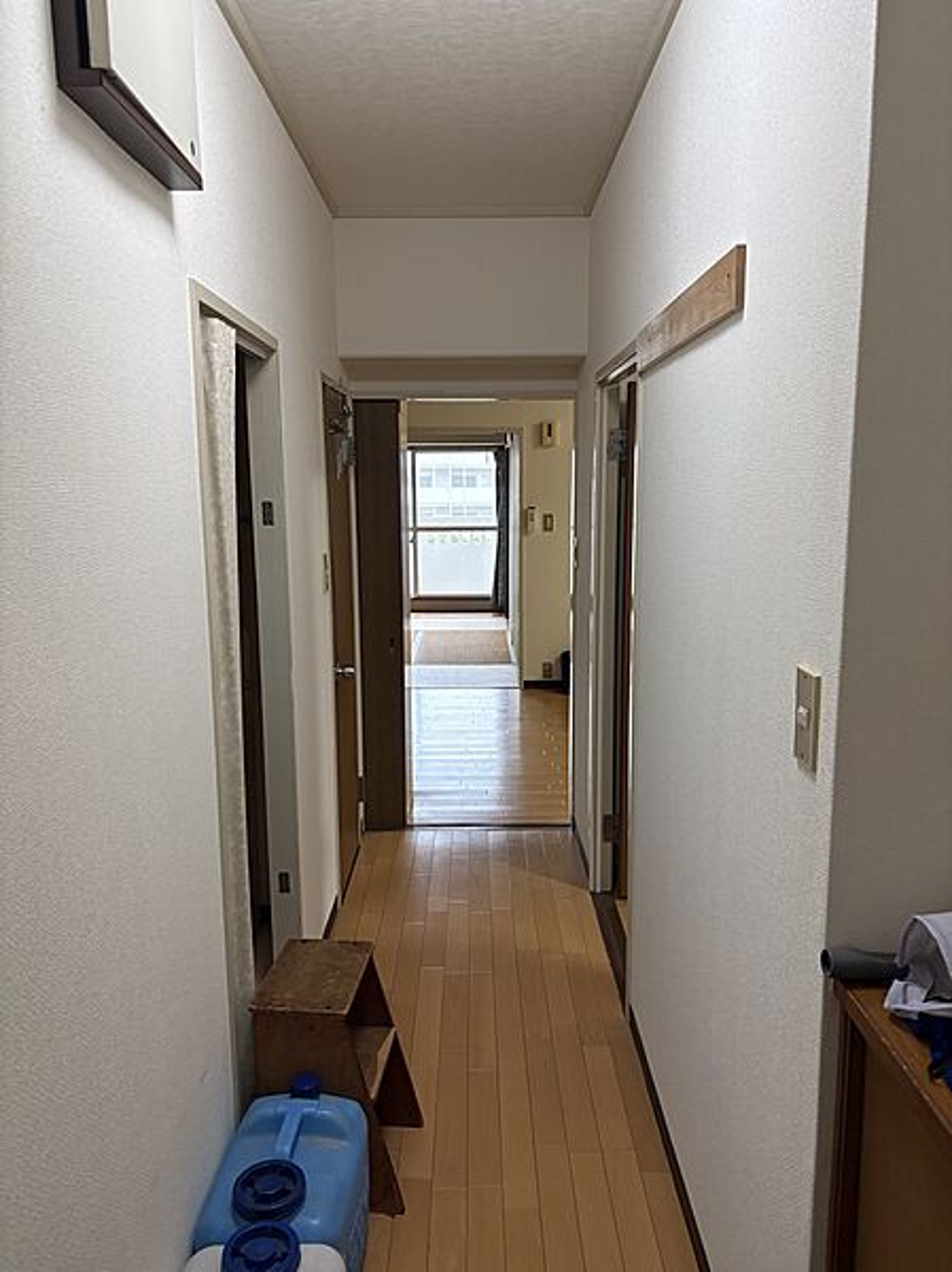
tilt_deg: -9.2
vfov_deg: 67.3
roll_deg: +0.0
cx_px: 476
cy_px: 636
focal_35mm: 26
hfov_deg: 53.0
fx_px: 955
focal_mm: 5.96
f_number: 1.6
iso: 160
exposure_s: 1/120
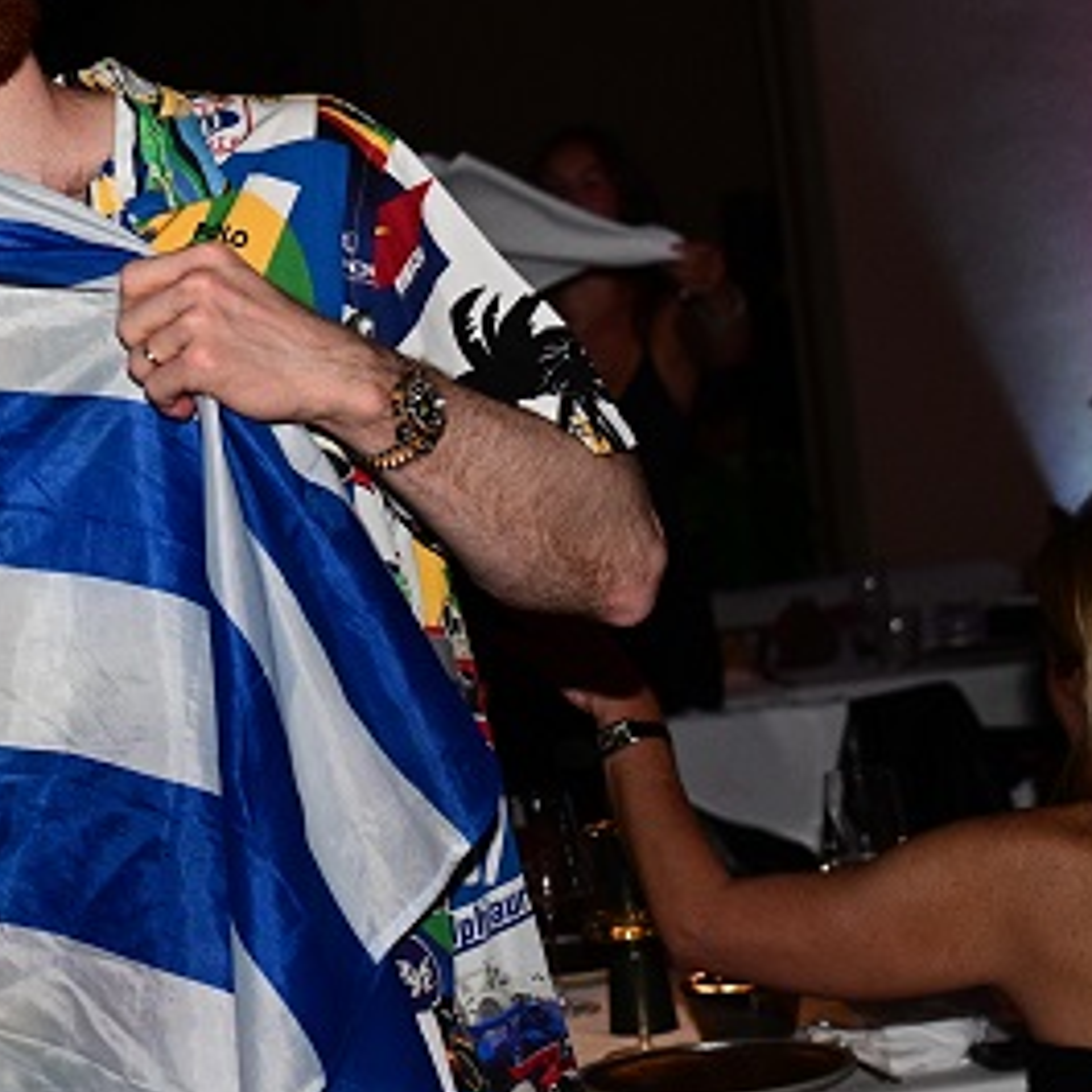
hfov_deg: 16.6
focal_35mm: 101
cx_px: -190
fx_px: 3605
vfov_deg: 17.2
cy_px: 367
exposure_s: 1/160
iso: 1000
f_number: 2.8
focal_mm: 35
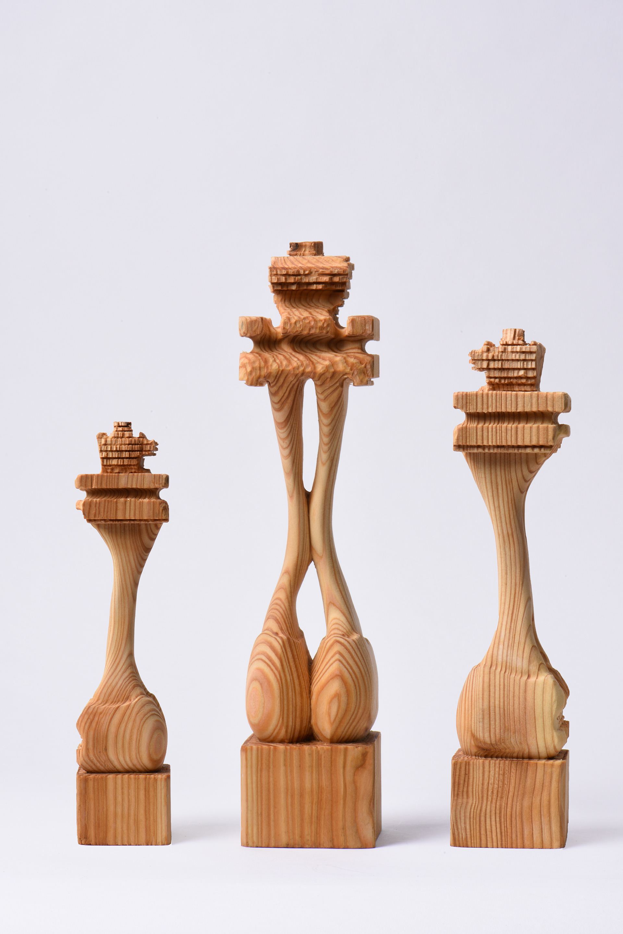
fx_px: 2723
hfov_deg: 13.0
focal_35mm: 105
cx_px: 312
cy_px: 467
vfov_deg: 19.5
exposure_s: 2.5
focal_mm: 105
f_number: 29
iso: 100
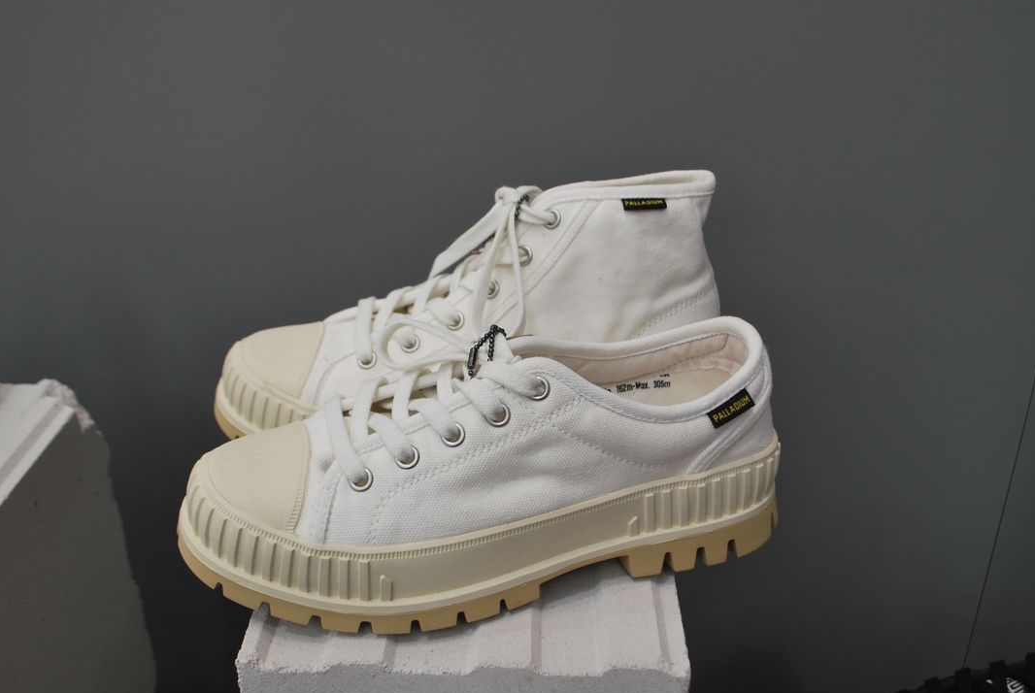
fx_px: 1065
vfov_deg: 36.0
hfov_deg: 51.8
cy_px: 373
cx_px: 501
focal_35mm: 37
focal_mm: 22
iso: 200
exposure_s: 1/100
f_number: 5
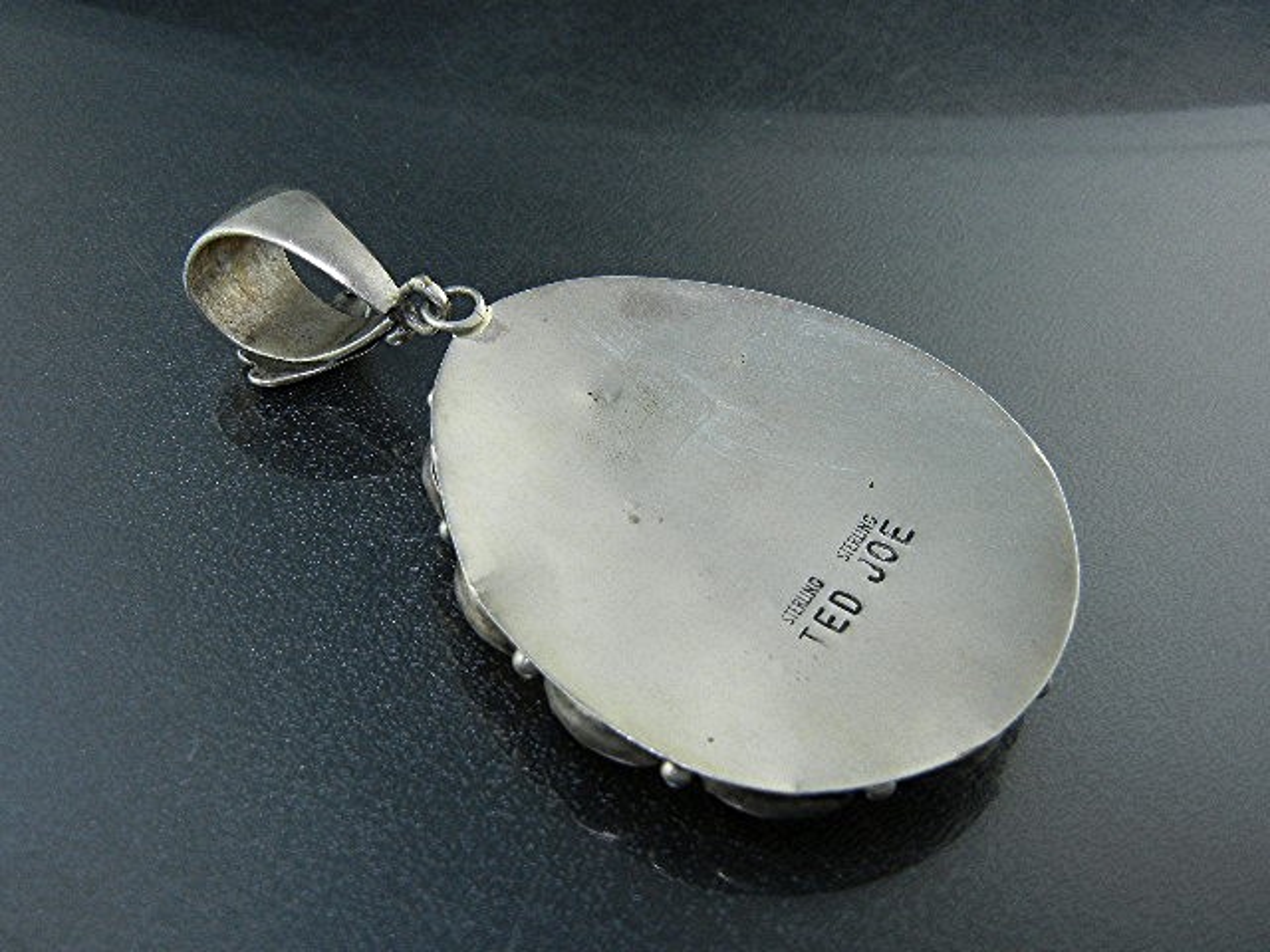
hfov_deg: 47.9
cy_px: 476
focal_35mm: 39
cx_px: 635
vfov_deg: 36.8
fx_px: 1431
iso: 200
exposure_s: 1/33
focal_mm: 7.1
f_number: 3.7
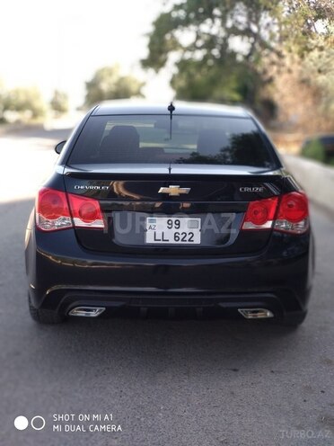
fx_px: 669
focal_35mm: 52
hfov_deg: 28.0
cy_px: 223
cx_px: 167
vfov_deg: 36.8
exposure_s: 1/130
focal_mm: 5.99
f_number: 2.6
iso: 100
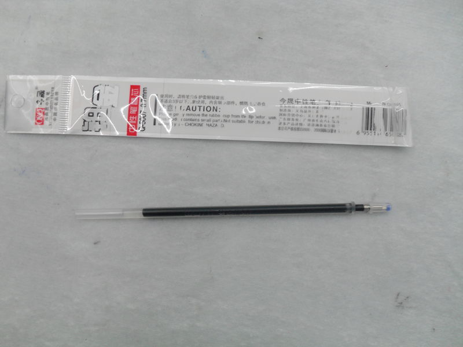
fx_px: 468
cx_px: 232
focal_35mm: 35
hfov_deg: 52.6
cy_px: 174
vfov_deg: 40.7
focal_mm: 6.2
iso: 100
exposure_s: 1/45
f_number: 2.8
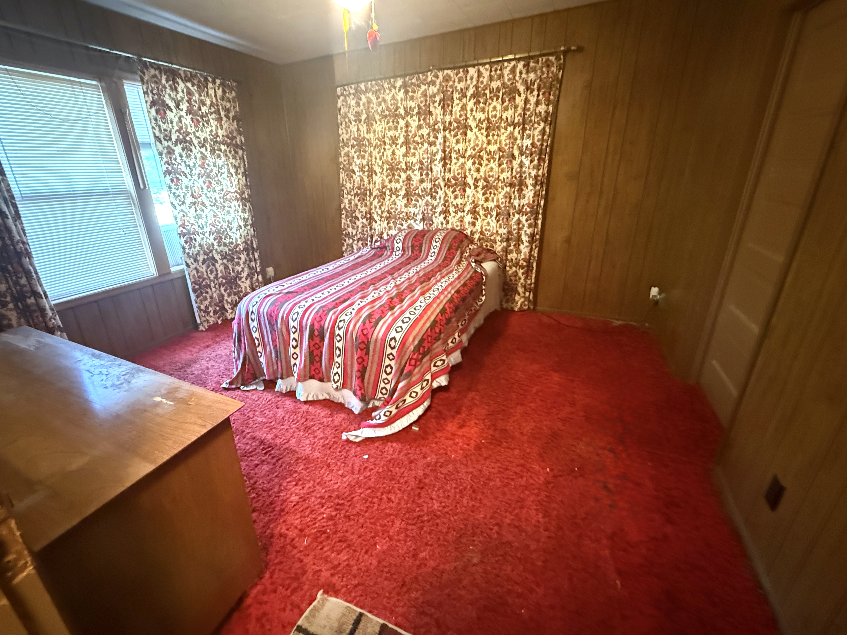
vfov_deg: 81.7
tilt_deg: -20.0
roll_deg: +1.5
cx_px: 395
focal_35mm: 15
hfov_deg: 98.0
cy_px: 306
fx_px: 367
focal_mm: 2.22
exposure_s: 1/30
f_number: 2.2
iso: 1250
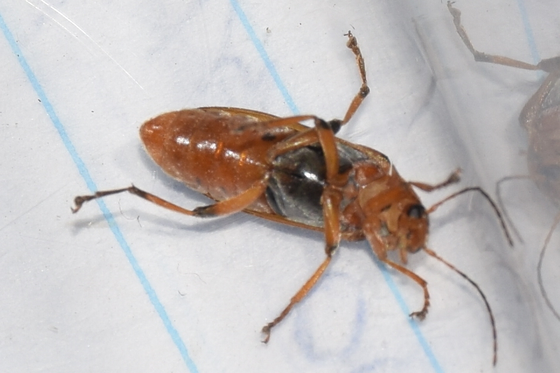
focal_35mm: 210
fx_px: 3266
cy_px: 186
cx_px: 280
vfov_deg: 6.5
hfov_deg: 9.8
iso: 100
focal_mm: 140
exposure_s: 1/160
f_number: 13
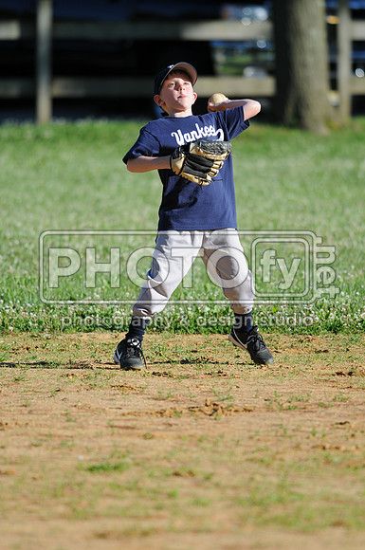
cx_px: 182
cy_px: 275
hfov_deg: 3.0
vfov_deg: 4.6
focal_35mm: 450
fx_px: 6864
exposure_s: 1/1250
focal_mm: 300
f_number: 4
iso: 200
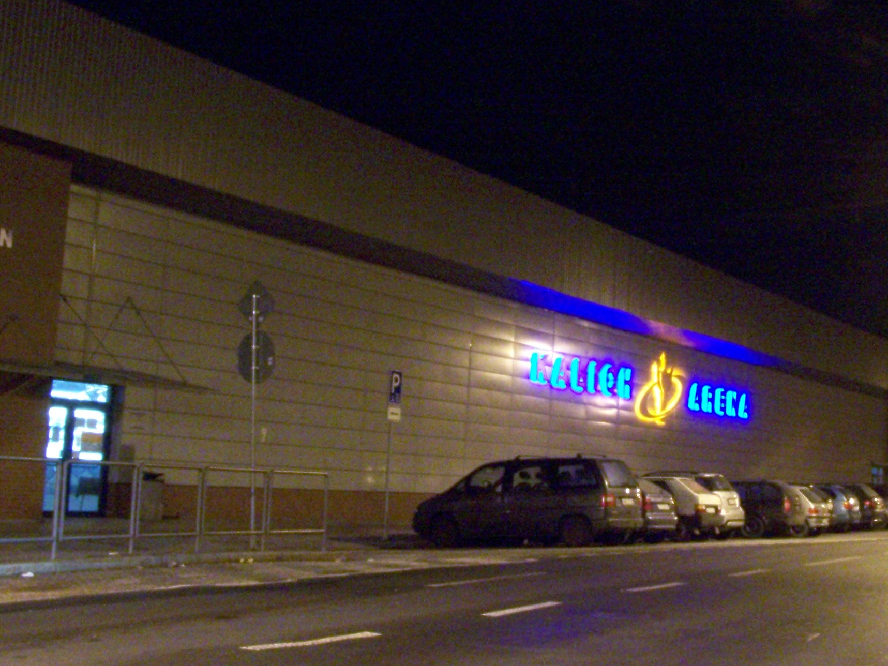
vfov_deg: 25.6
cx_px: 565
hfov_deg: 33.6
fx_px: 1462
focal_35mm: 57
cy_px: 245
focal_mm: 6.3
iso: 400
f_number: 8
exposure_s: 5
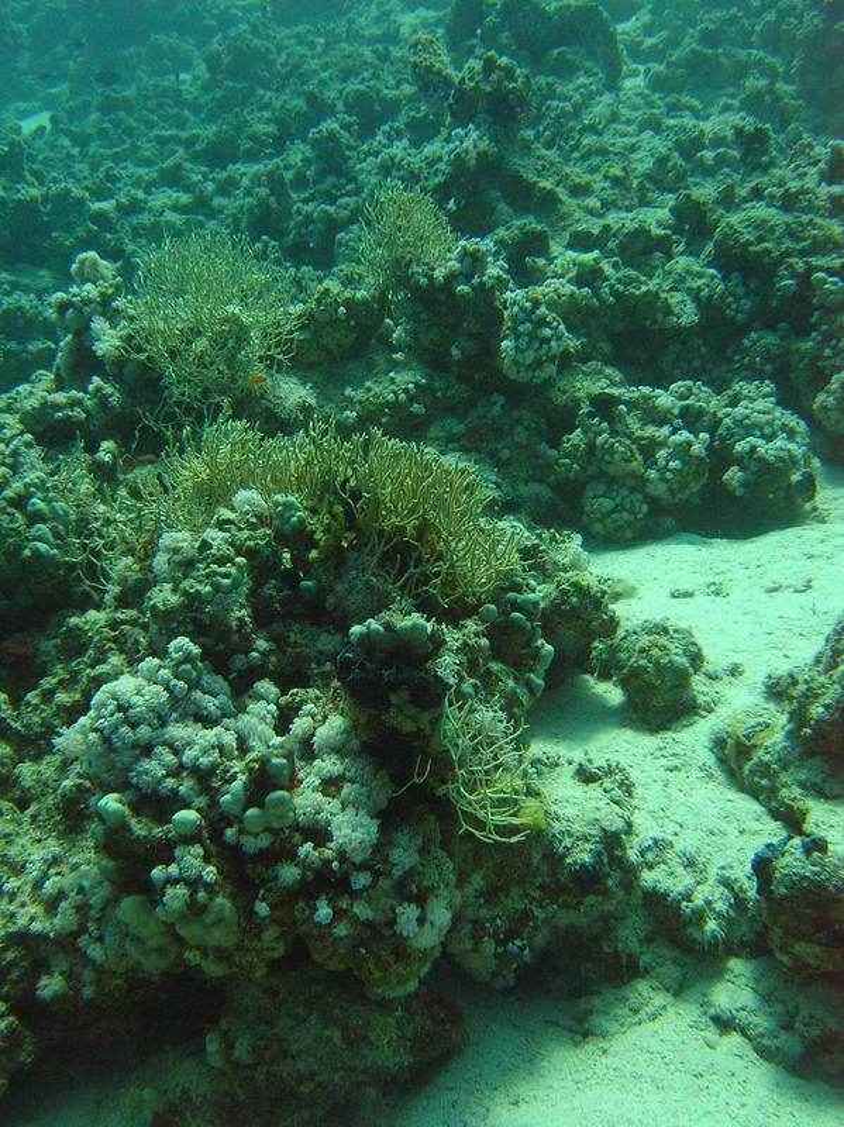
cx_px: 422
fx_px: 1106
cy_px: 564
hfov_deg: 41.8
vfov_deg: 54.0
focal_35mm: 34
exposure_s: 1/106
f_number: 4.9
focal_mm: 5.7
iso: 50
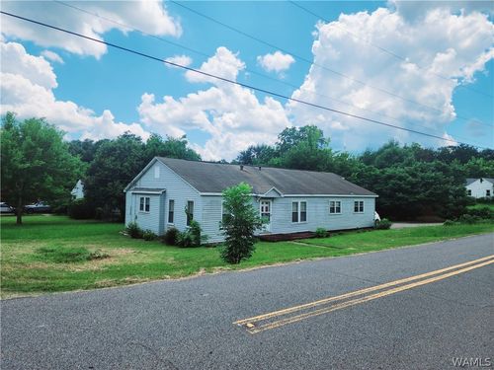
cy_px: 185
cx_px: 247
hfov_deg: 73.9
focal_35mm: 23
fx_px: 328
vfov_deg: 58.9
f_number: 1.8
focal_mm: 6.4
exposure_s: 1/1429
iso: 12
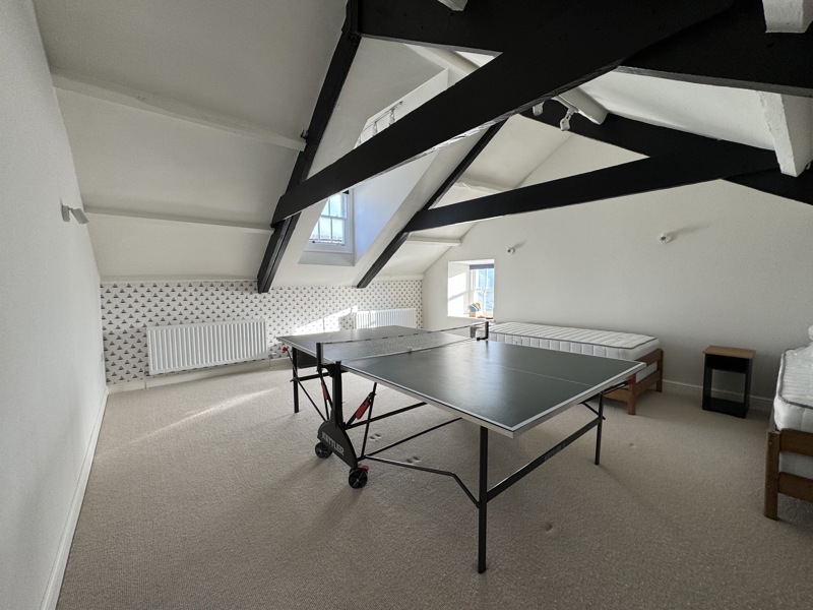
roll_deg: +0.3
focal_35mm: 14
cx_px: 406
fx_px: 329
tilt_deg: -4.8
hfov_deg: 102.1
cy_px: 305
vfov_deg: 85.7
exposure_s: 1/99
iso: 64
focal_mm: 2.22
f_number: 2.2
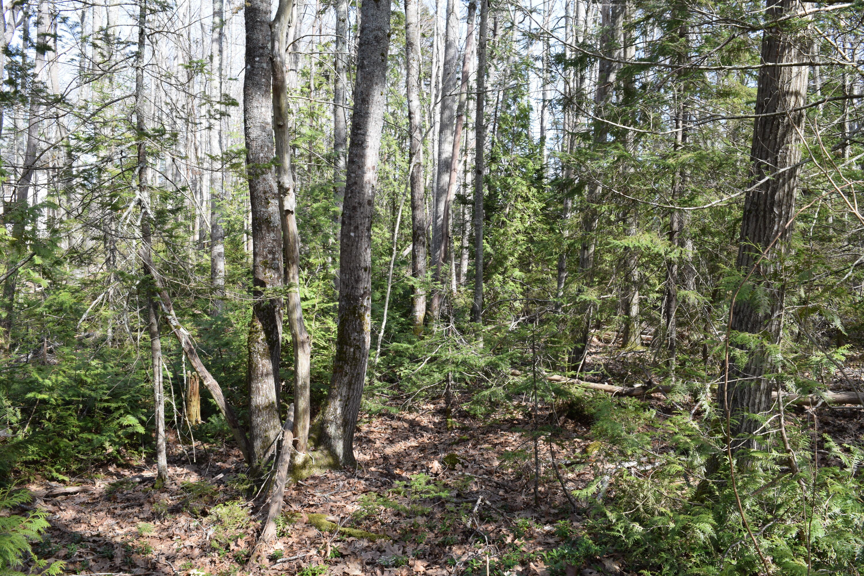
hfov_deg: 67.4
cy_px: 288
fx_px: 648
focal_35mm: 27
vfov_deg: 47.9
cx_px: 432
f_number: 8
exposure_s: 1/250
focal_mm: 18
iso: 400
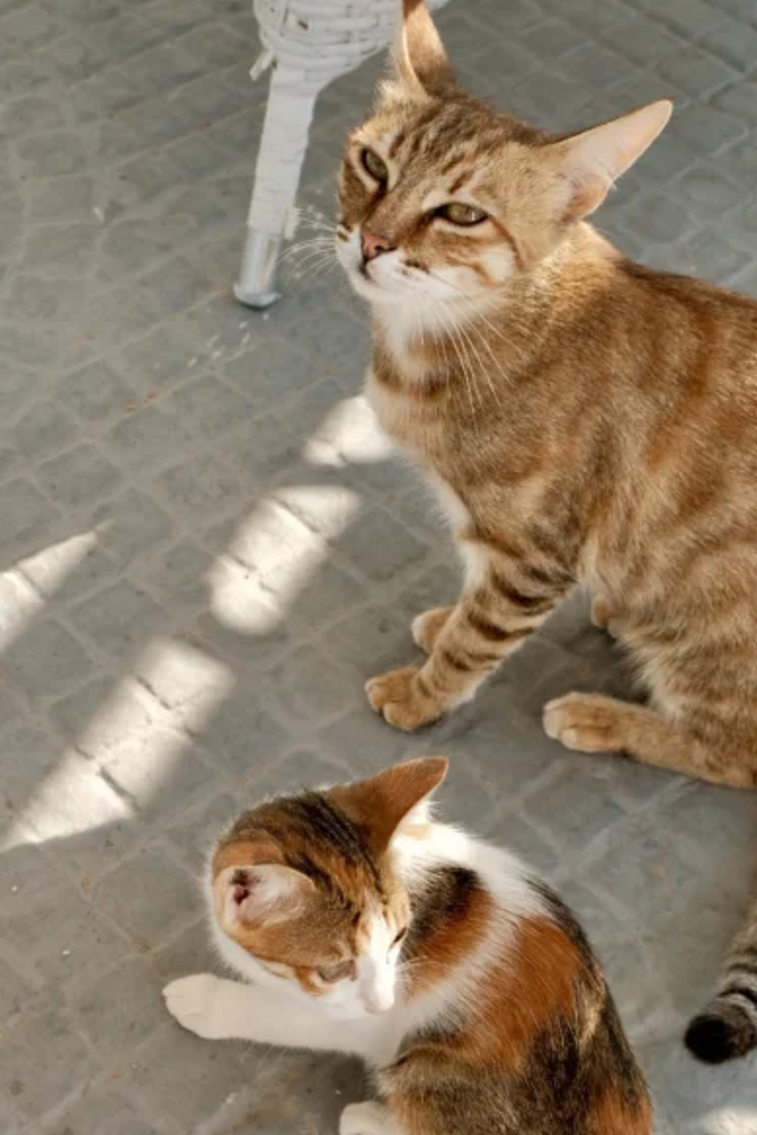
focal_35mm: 51
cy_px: 805
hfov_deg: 26.1
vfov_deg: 38.2
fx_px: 1608
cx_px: 179
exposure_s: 1/125
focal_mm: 19.6
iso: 160
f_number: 5.6
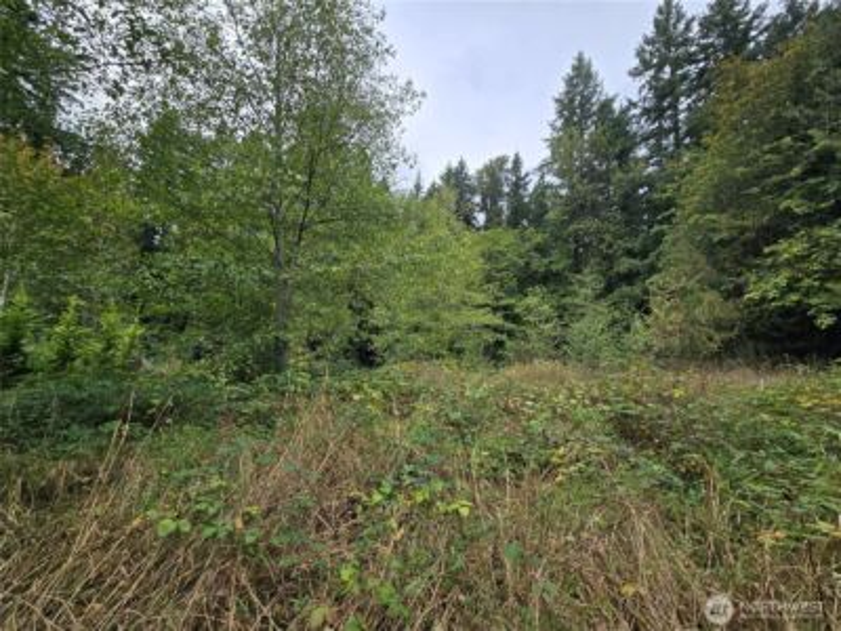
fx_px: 316
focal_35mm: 13
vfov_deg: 89.9
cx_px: 420
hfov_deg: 106.2
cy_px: 316
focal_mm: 2.2
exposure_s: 1/566
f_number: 2.2
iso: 50
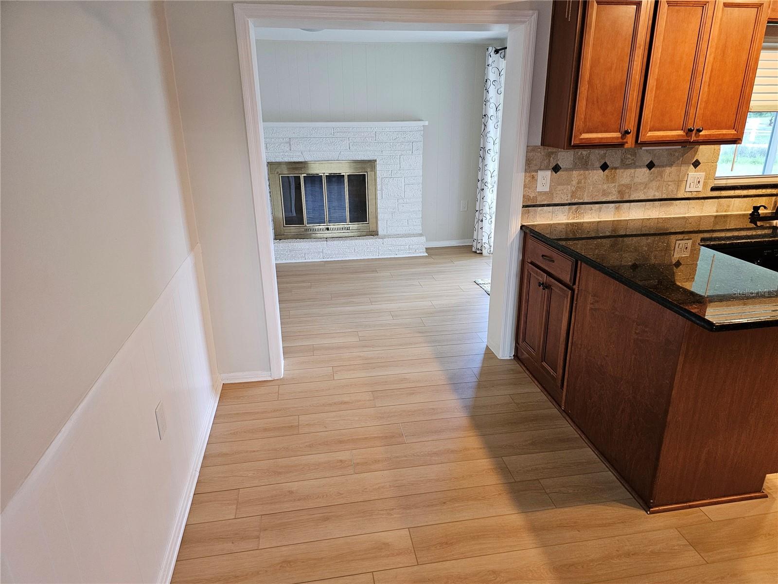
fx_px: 517
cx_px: 389
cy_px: 292
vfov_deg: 58.9
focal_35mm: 23
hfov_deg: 73.9
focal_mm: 6.3
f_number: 1.7
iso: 500
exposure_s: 1/120
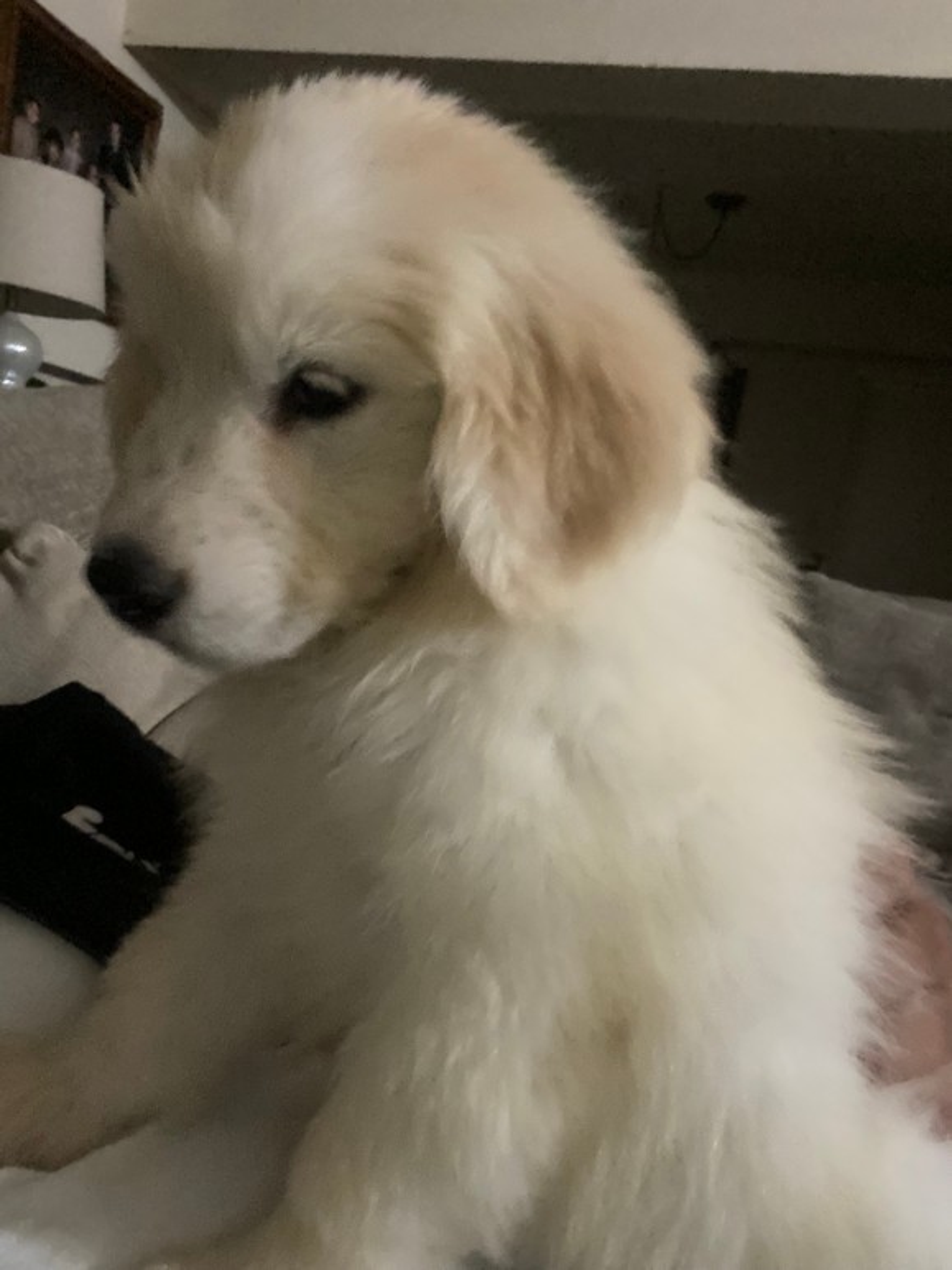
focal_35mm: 30
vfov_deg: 60.0
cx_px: 476
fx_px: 1100
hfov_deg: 46.8
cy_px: 635
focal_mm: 2.71
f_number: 2.2
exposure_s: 1/15
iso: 1250
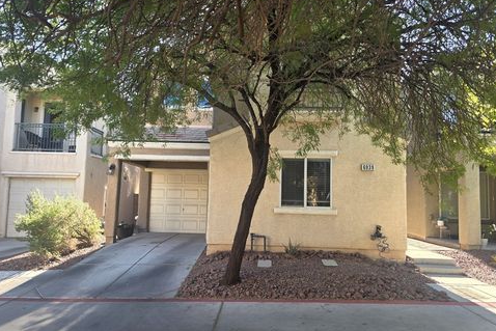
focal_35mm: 25
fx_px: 345
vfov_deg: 51.3
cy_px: 179
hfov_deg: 71.5
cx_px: 240
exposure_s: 1/180
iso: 40
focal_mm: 6.3
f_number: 1.7
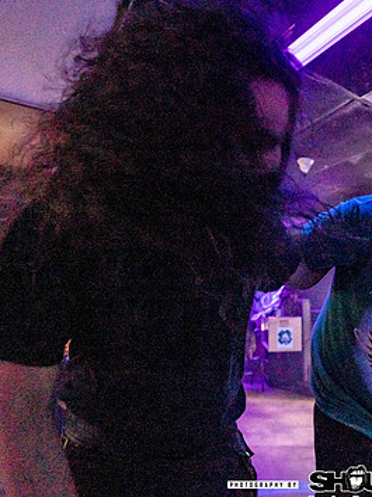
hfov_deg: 50.9
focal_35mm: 25
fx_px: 359
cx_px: 306
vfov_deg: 69.4
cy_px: 241
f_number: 2.8
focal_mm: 14
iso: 3200
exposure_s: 1/200
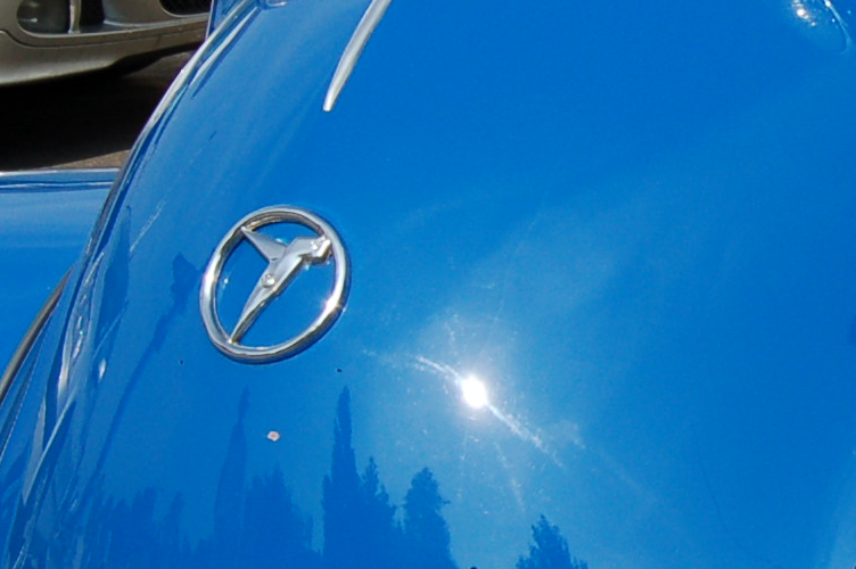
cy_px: 150
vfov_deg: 9.5
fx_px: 3421
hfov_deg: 14.0
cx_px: 945
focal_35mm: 144
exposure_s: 1/320
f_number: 10
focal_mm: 24
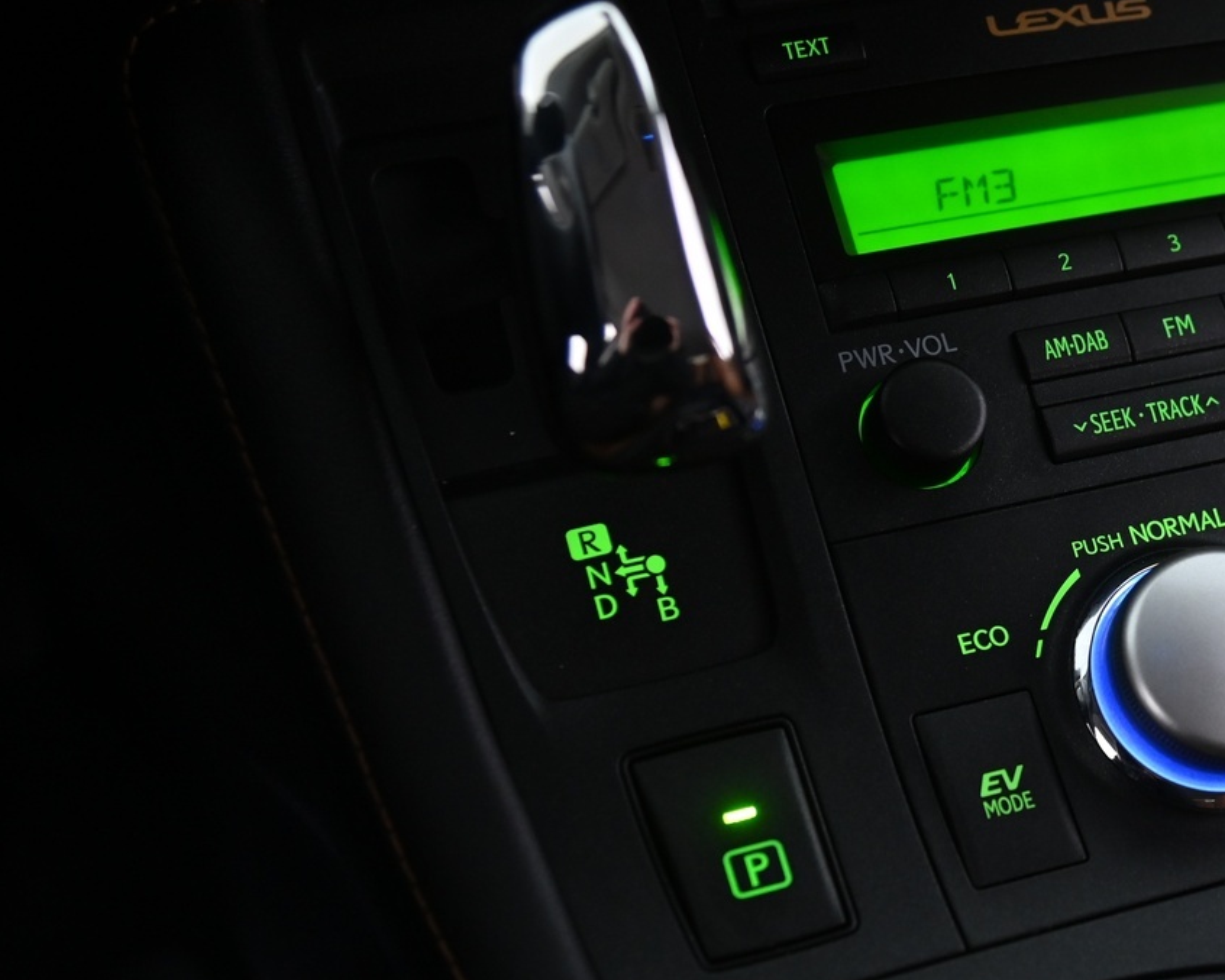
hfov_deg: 25.7
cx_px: 1066
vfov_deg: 21.2
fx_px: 2611
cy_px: 596
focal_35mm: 72
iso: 2000
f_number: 4
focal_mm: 40
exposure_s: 1/20
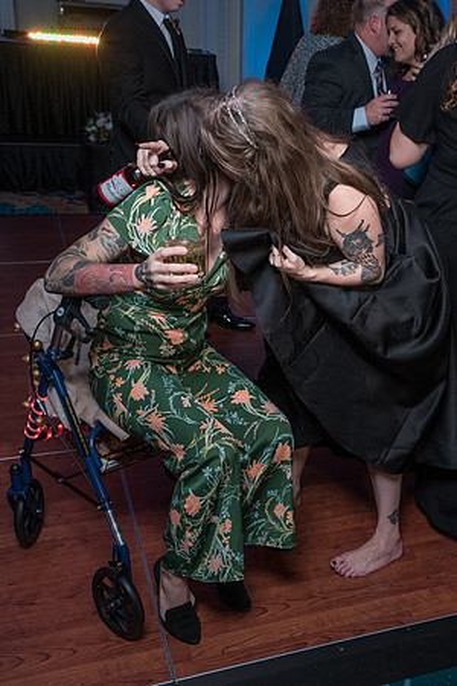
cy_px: 356
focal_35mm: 41
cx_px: 373
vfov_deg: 47.3
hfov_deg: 31.6
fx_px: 783
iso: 2000
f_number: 5.6
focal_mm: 26
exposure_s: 1/200
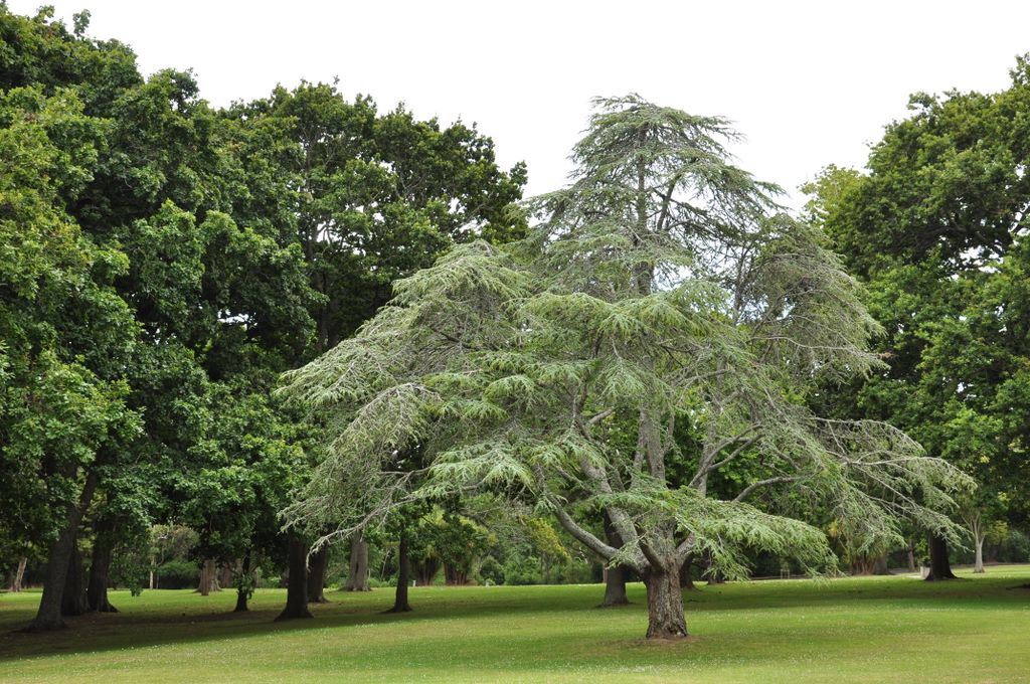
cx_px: 515
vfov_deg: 25.7
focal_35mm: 52
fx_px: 1500
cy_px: 342
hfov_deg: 37.9
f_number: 9
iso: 200
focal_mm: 35
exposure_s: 1/160
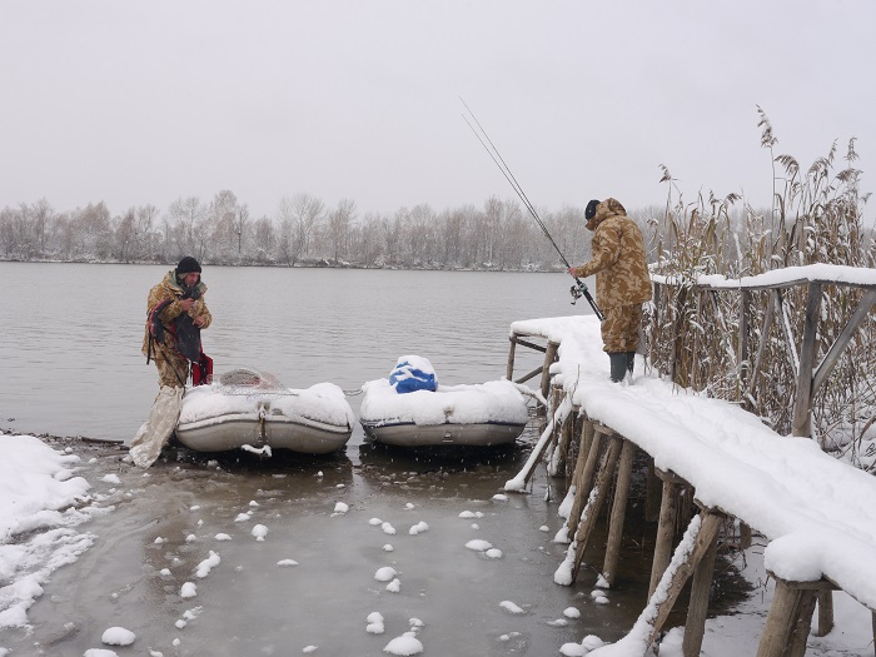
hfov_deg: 42.9
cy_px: 328
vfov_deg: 32.9
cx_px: 438
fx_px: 1113
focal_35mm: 44
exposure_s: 1/100
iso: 160
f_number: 10
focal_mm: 22
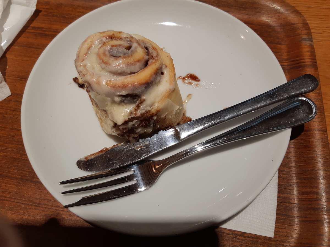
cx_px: 165
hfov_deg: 67.3
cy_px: 124
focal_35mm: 26
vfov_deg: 53.1
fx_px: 248
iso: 50
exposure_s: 1/100
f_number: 1.7
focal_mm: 3.93
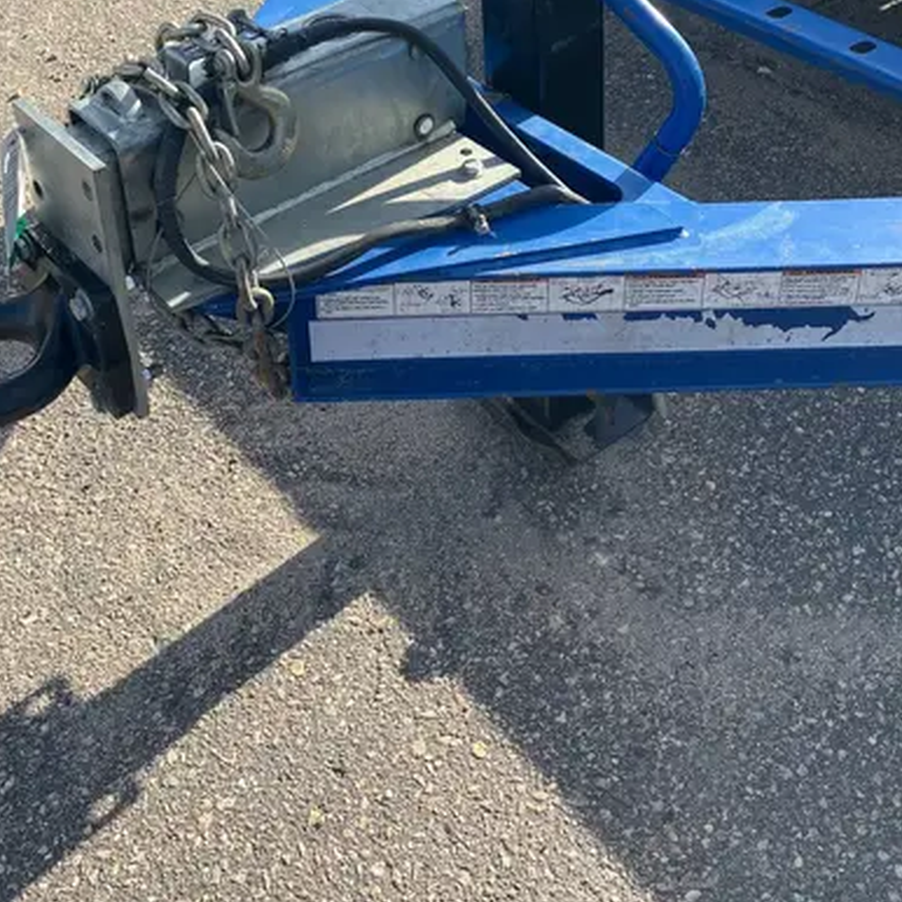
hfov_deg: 36.0
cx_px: 369
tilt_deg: -30.8
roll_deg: -0.9
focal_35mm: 47
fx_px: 1386
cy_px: 85
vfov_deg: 34.0
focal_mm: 3.99
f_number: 1.8
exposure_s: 1/607
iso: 32
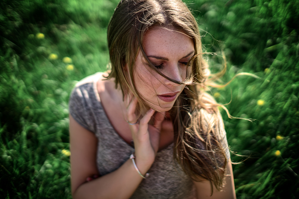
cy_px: 100
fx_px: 415
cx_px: 150
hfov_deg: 39.6
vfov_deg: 27.0
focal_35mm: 50
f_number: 1.4
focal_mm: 50
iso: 100
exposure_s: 1/6400
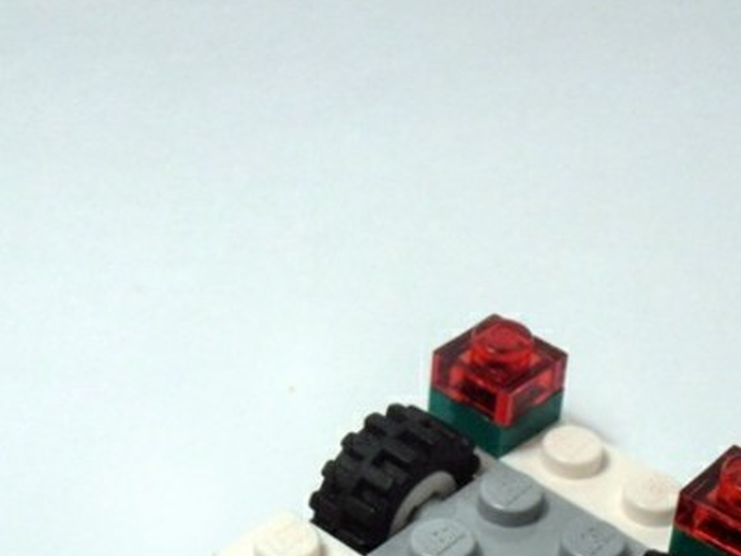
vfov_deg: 17.4
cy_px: 537
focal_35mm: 83
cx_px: 536
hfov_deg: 23.4
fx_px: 1777
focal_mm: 6.61
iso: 80
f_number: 3.9
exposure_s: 1/125
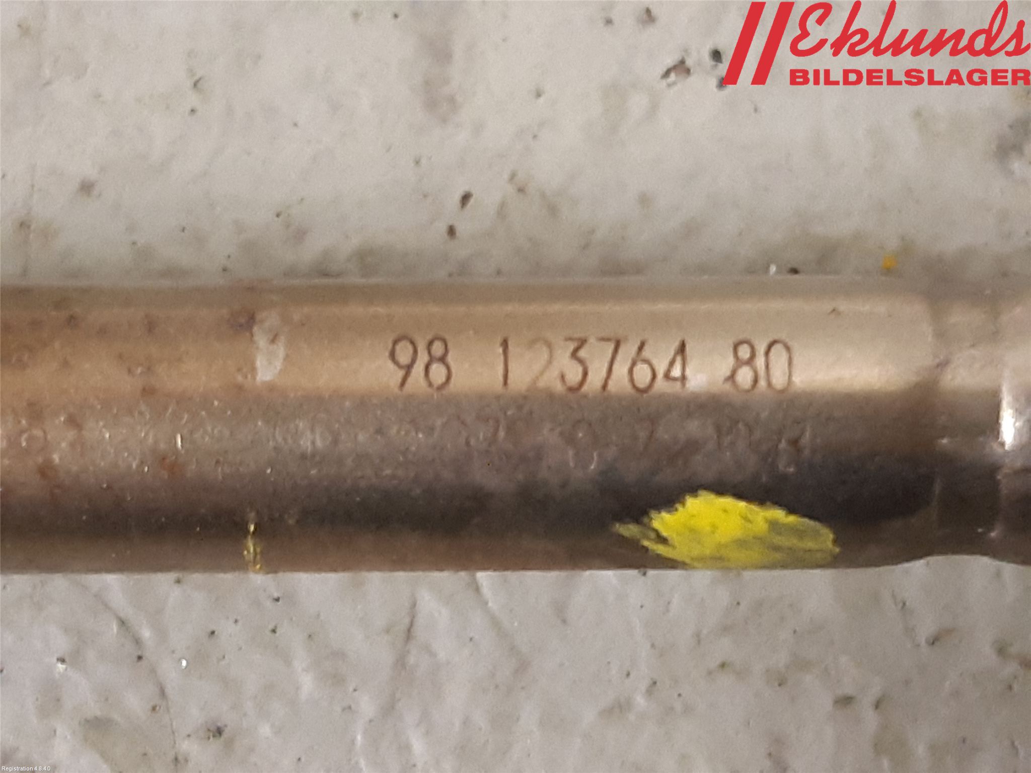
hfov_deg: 67.3
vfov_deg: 53.1
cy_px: 386
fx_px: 774
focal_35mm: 26
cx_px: 516
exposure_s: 1/25
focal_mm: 3.93
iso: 250
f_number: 1.7
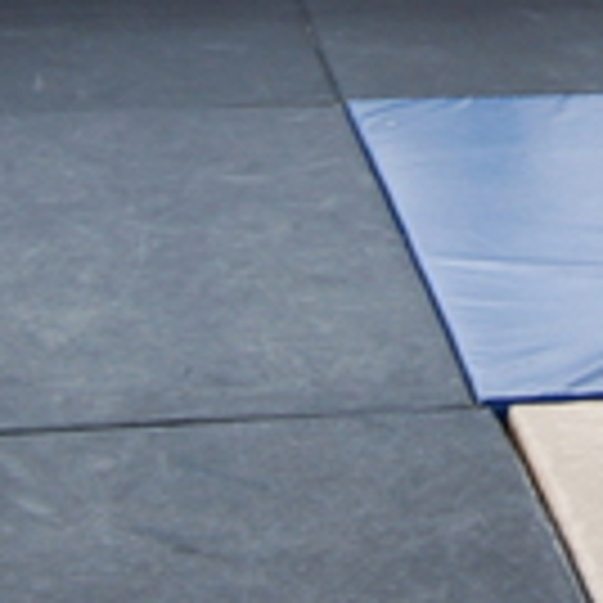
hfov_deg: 10.7
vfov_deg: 10.8
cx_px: 842
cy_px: -176
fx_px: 3114
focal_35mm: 158
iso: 400
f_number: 5
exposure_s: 1/100
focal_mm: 26
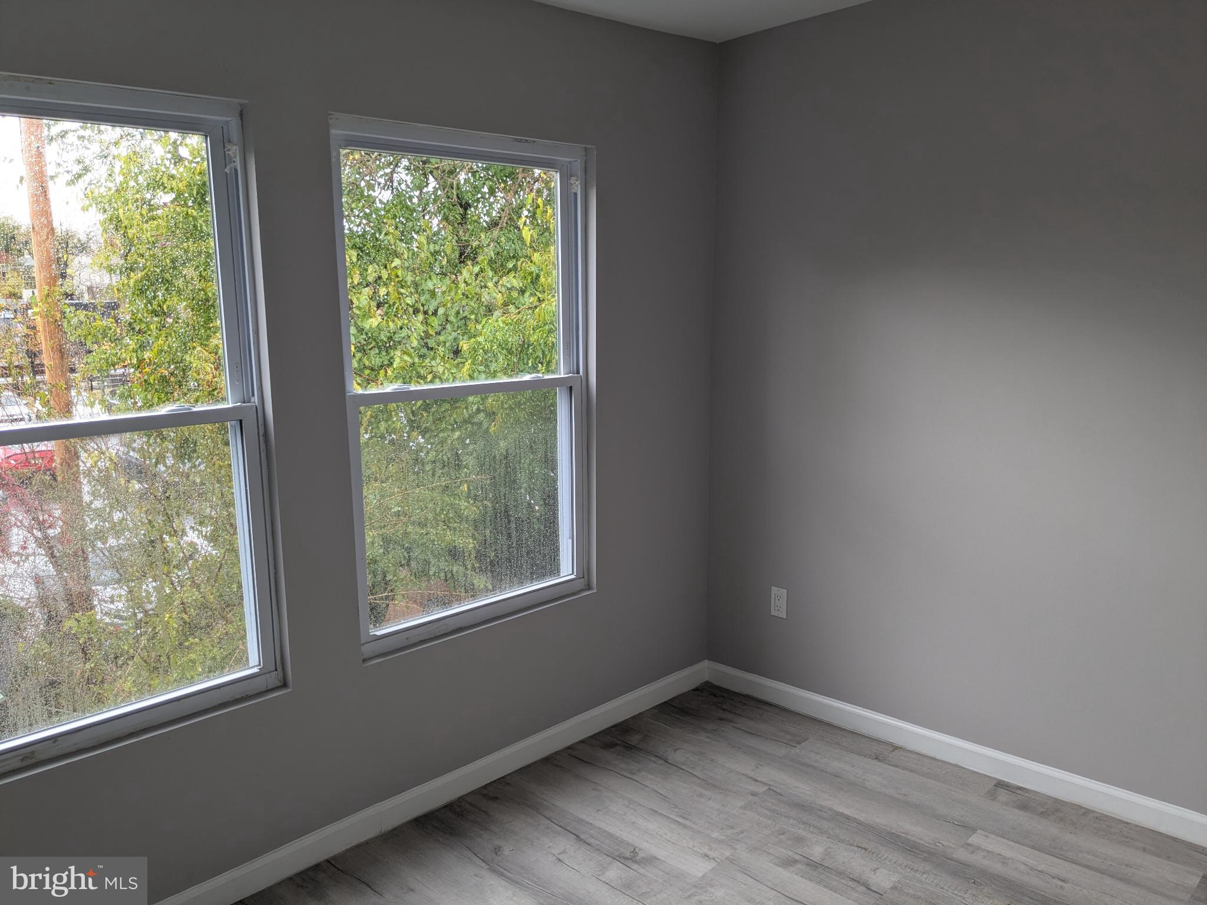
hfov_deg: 65.3
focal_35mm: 27
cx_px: 604
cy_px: 452
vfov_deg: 51.4
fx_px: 941
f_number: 1.73
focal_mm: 4.38
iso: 51
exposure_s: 1/120
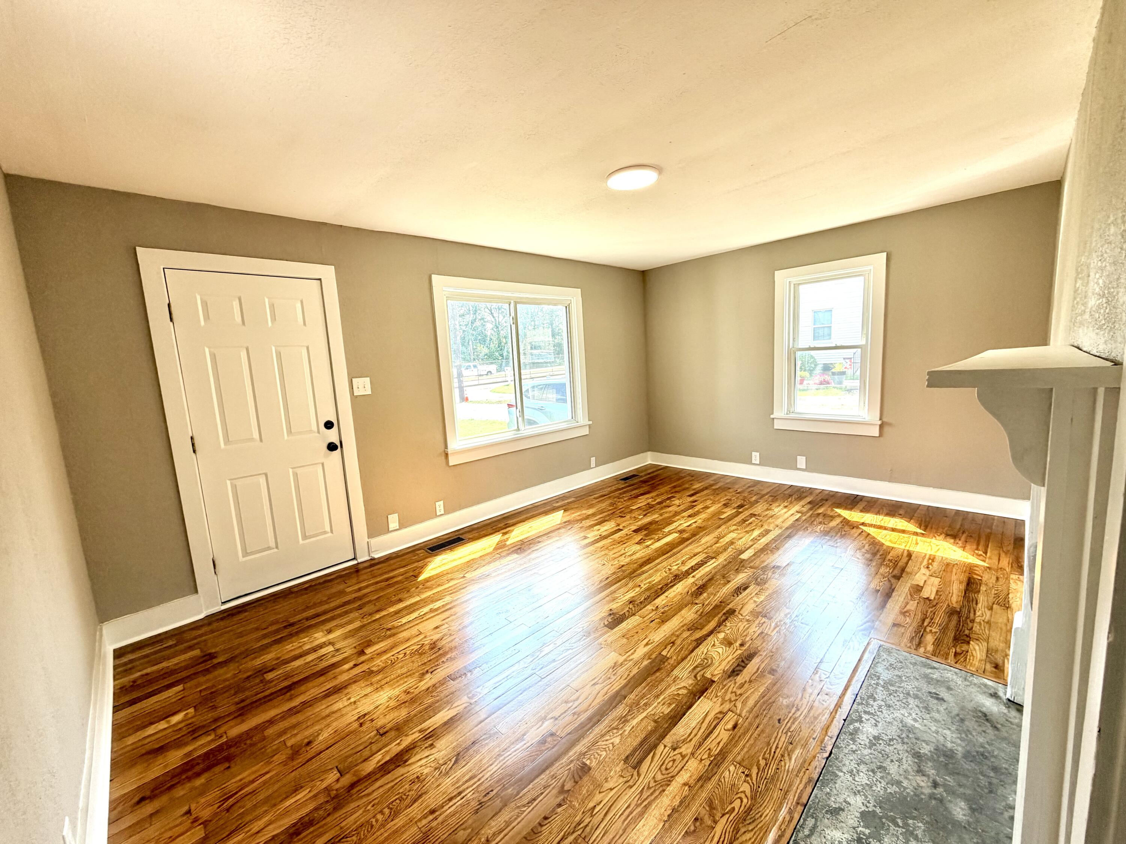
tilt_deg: -8.4
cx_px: 563
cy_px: 422
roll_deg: +3.0
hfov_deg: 102.1
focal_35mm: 14
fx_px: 455
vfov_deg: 85.7
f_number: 2.2
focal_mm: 2.22
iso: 64
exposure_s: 1/121
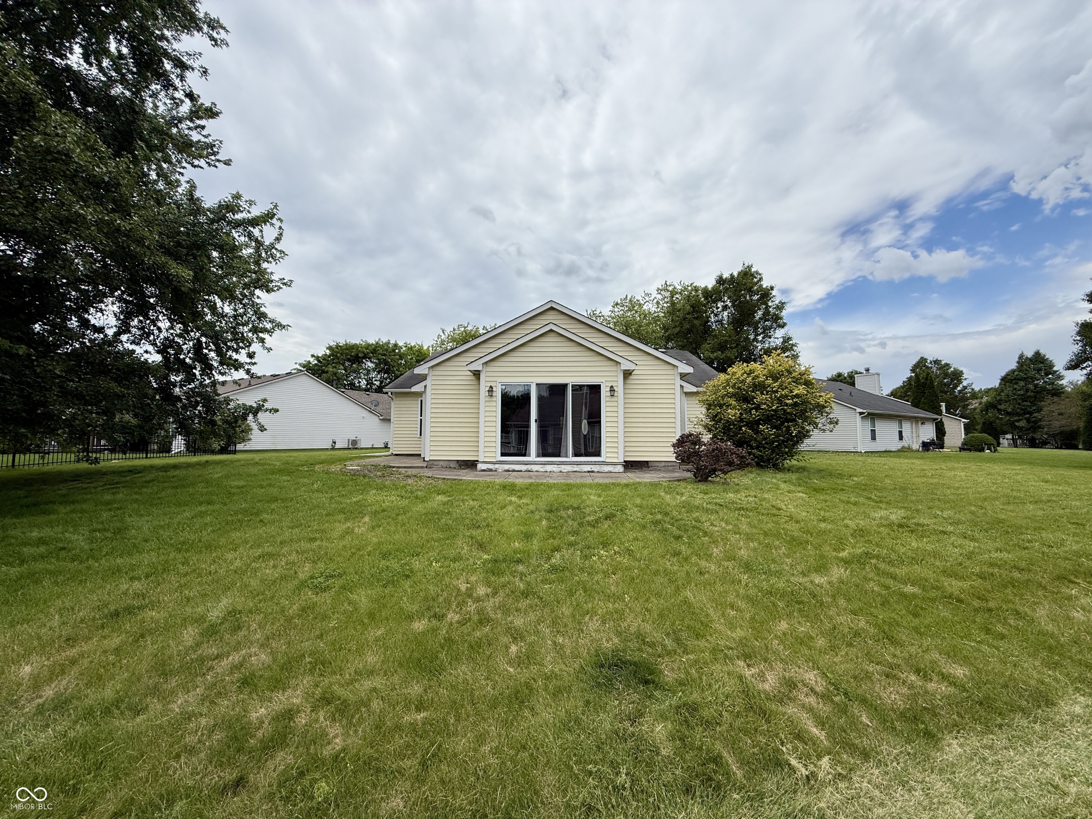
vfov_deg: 85.7
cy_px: 410
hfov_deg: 102.1
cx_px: 546
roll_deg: -0.4
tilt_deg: +4.1
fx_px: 442
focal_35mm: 14
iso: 50
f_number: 2.2
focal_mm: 2.22
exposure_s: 1/2506
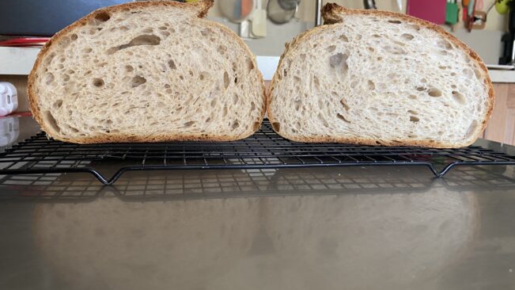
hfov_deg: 66.1
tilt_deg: -7.0
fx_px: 396
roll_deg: -1.9
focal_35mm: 29
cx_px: 258
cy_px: 128
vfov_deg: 40.1
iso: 125
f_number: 1.8
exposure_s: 1/68
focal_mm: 4.25
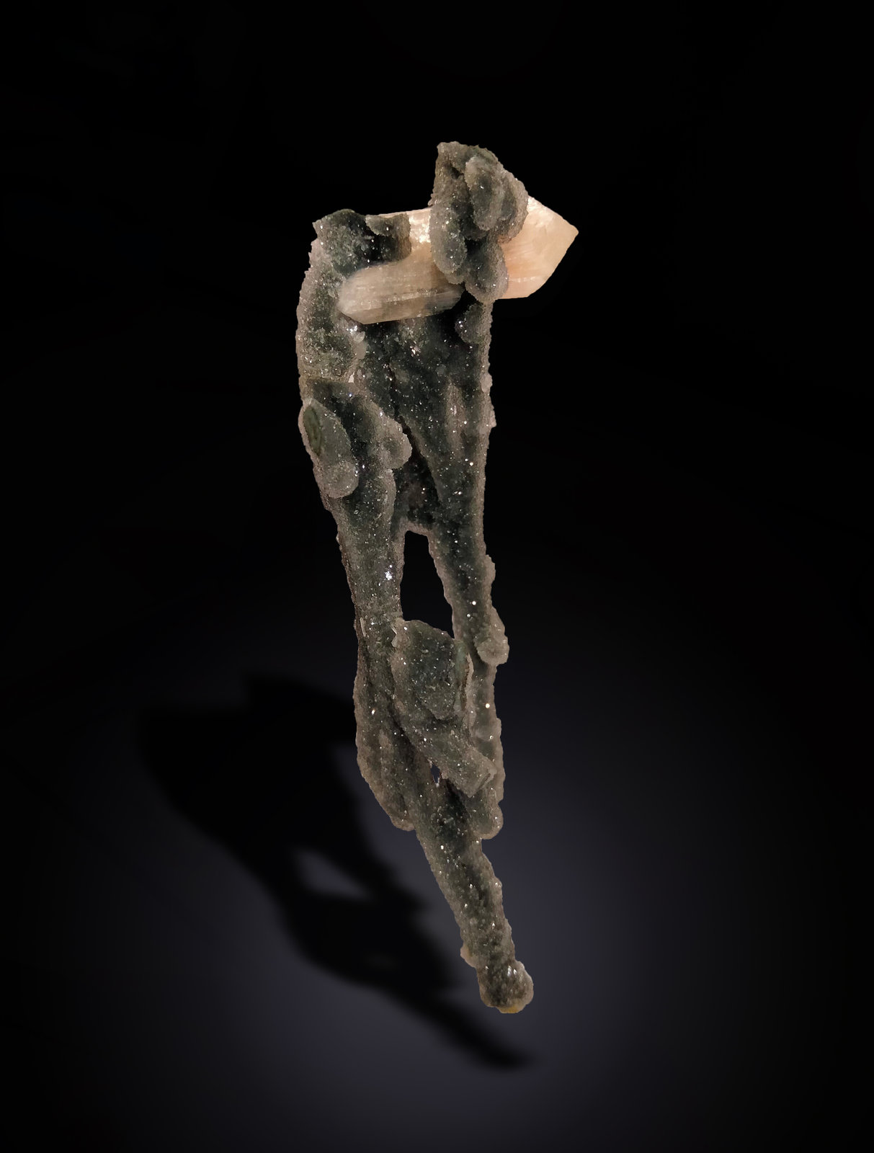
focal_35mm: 19
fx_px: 635
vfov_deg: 84.4
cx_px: 437
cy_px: 576
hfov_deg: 69.0
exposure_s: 1/50
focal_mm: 3.46
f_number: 2.2
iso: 734
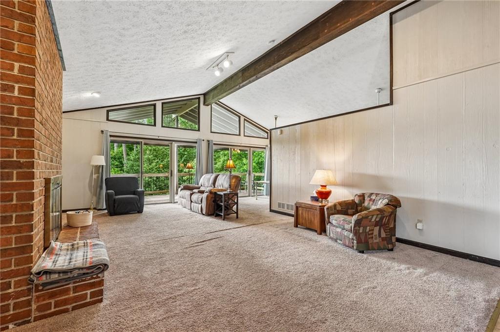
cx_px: 250
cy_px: 166
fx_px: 222
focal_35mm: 16
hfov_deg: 96.8
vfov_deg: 73.7
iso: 800
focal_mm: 16
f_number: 8
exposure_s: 1/13
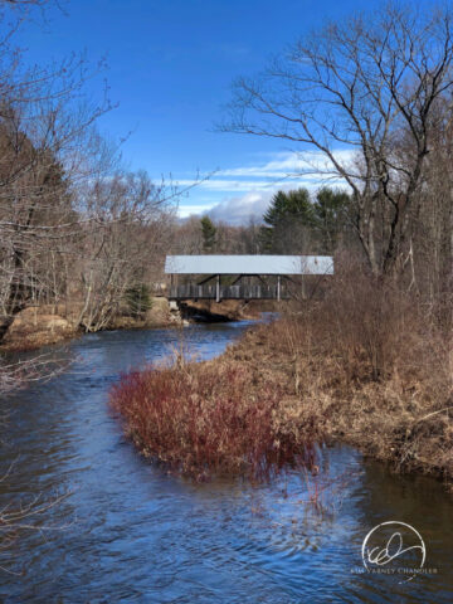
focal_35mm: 57
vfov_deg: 33.8
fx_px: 995
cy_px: 302
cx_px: 226
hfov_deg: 25.7
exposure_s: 1/592
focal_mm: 6.6
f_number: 2.8
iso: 20
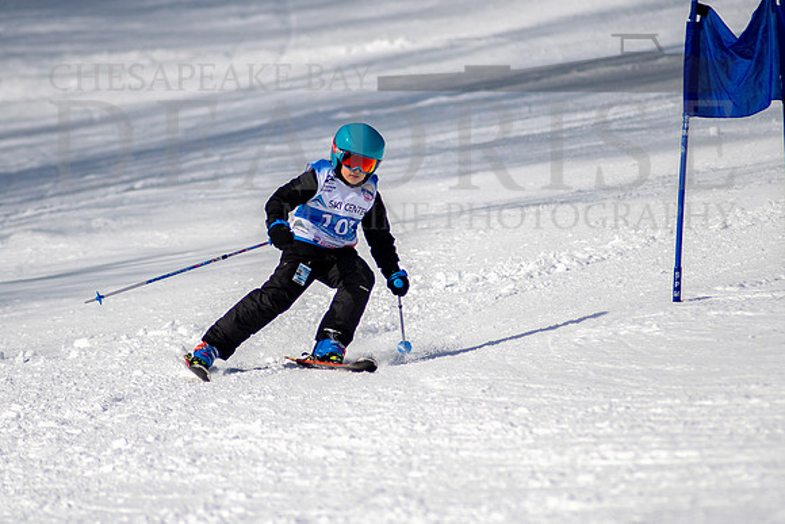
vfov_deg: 2.0
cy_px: 251
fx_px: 14657
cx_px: 365
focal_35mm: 672
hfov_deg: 3.1
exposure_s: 1/6400
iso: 100
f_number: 2.8
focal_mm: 300
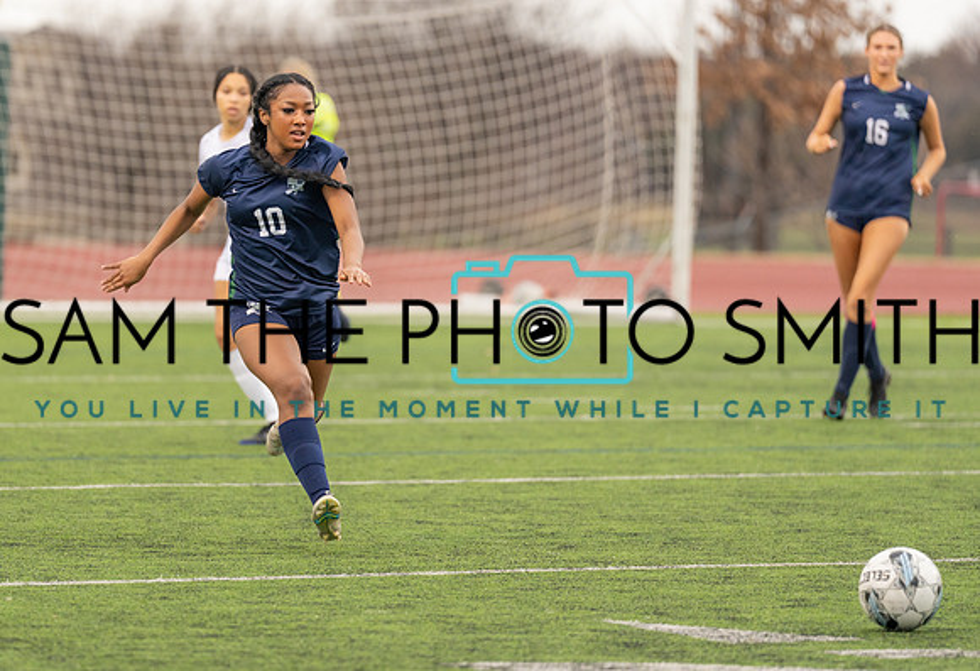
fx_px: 7769
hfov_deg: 7.2
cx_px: 311
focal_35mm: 283
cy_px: 311
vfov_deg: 4.9
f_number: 2.8
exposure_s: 1/1250
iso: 640
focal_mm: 200
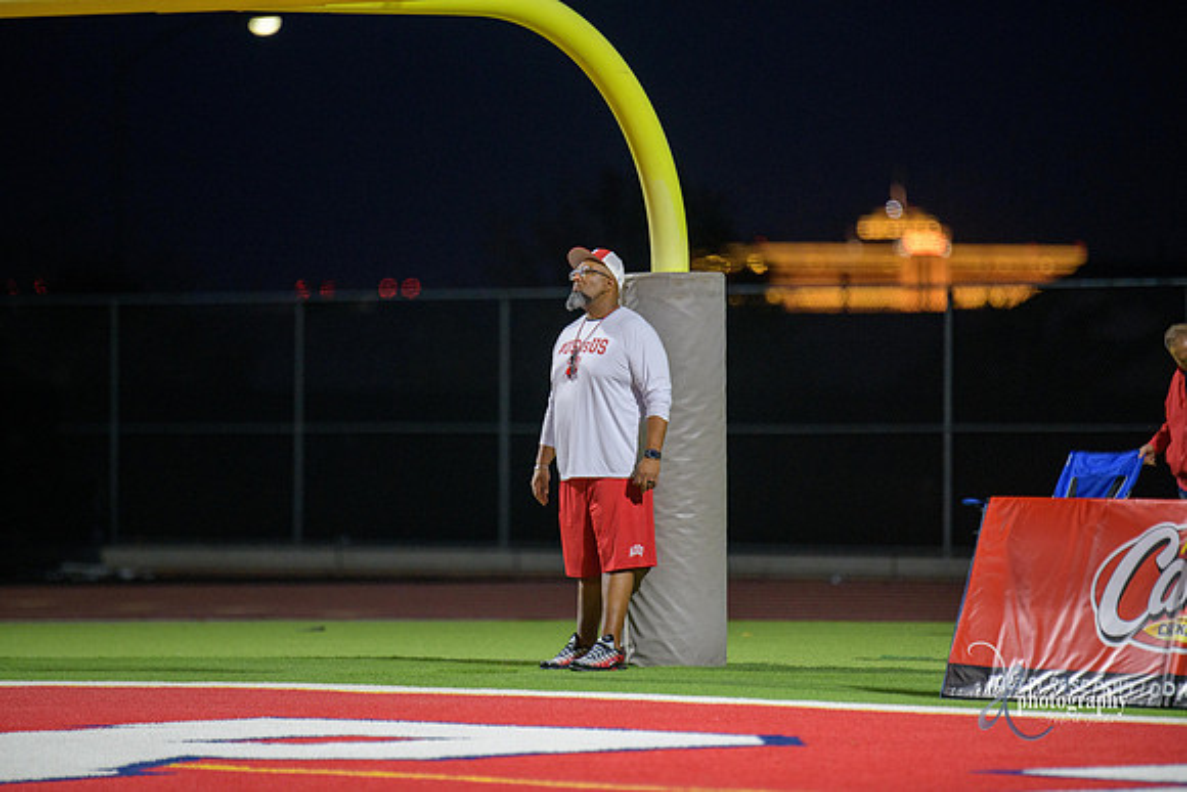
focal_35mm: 300
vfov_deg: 4.6
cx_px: 594
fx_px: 9894
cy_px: 396
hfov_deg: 6.9
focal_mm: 300
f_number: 2.8
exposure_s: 1/250
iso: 1250
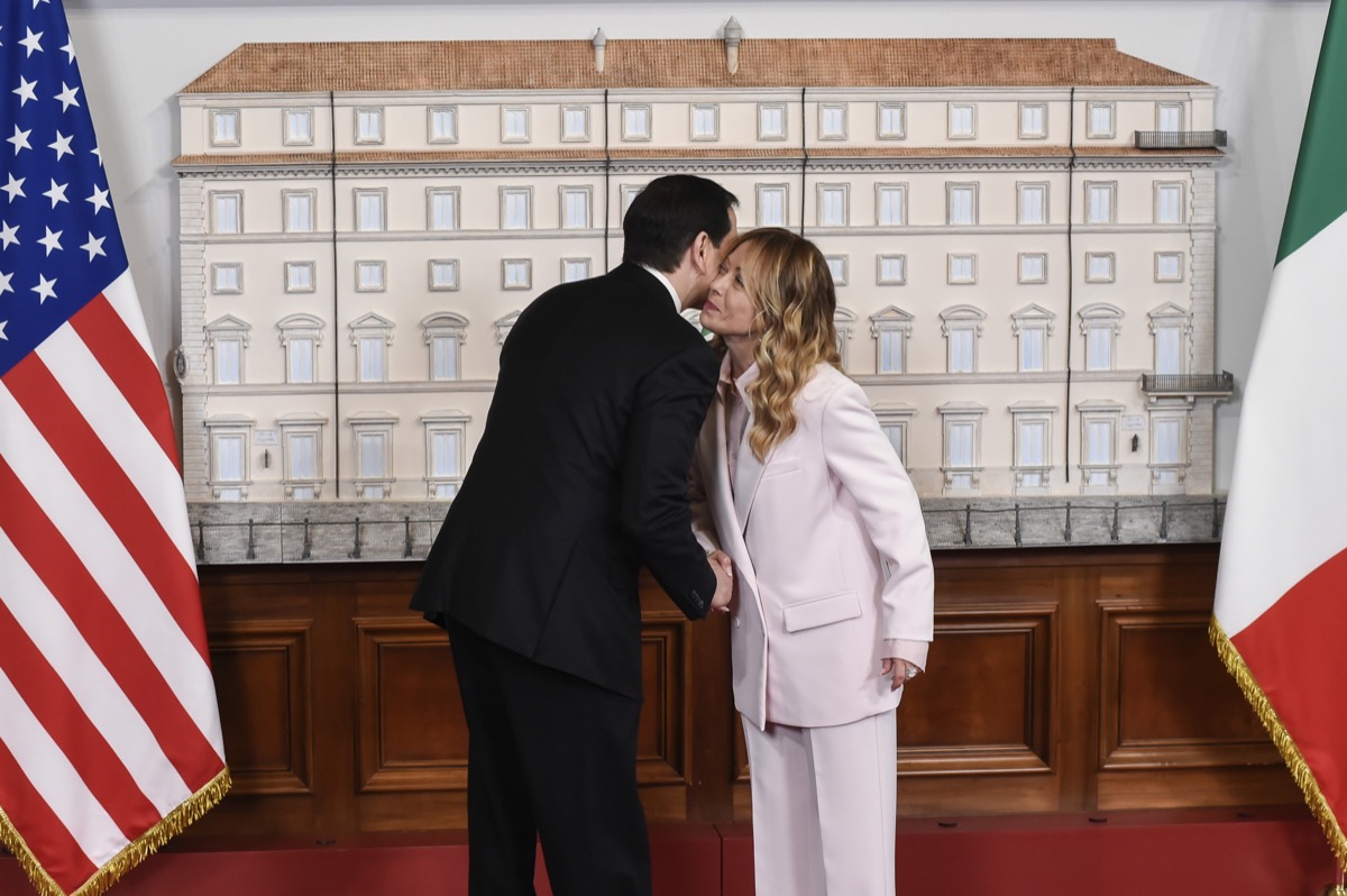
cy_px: 448
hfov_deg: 23.7
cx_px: 674
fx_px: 3215
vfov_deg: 15.9
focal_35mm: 86
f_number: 6.3
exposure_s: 1/400
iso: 3200
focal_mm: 86
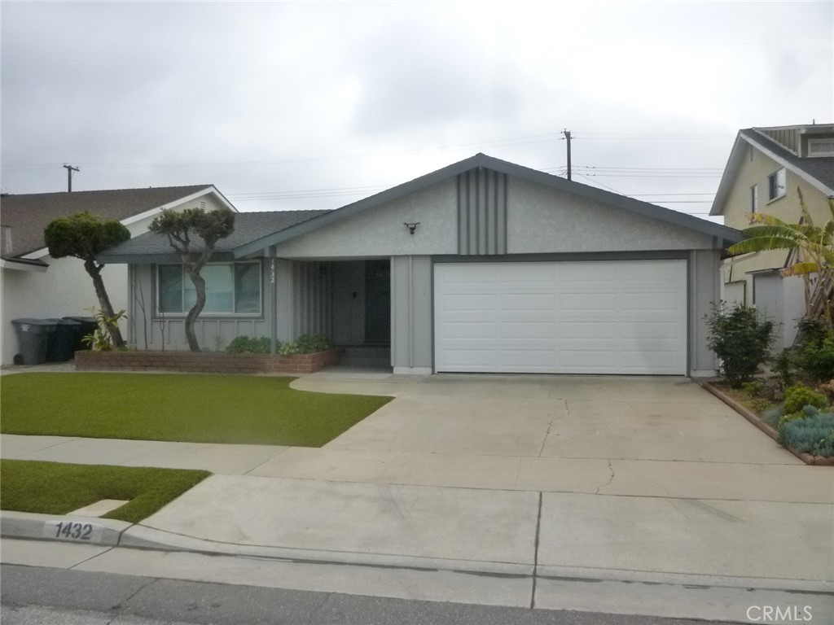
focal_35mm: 29
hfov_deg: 61.7
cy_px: 312
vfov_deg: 48.2
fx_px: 699
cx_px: 417
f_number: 7.1
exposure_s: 1/800
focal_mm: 5.2
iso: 400
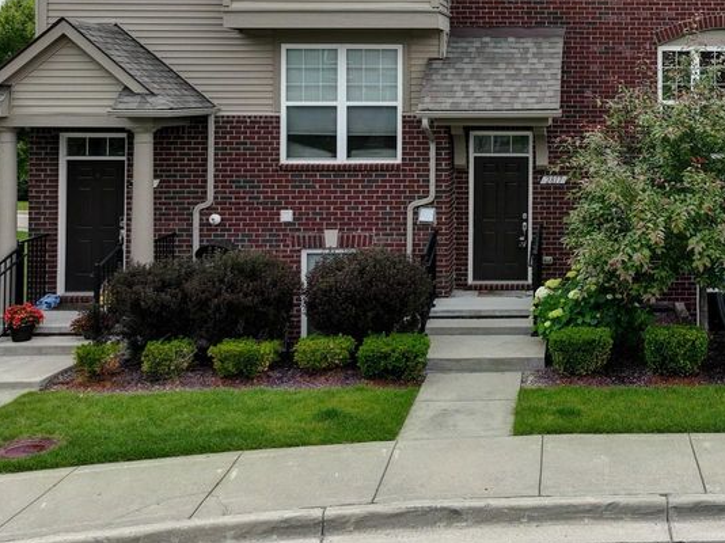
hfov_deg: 38.9
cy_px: 92
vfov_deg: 30.6
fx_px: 963
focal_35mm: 46
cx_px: 625
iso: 300
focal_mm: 12.3
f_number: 2.8
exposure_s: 1/2500
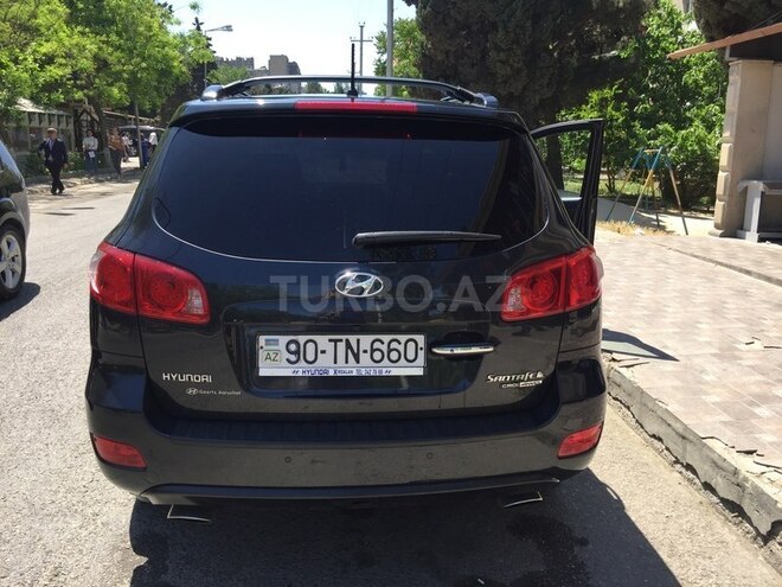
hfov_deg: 61.7
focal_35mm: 29
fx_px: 655
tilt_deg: -11.7
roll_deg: -2.2
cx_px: 391
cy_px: 294
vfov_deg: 48.2
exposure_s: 1/732
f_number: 2.2
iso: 32
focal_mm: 4.15
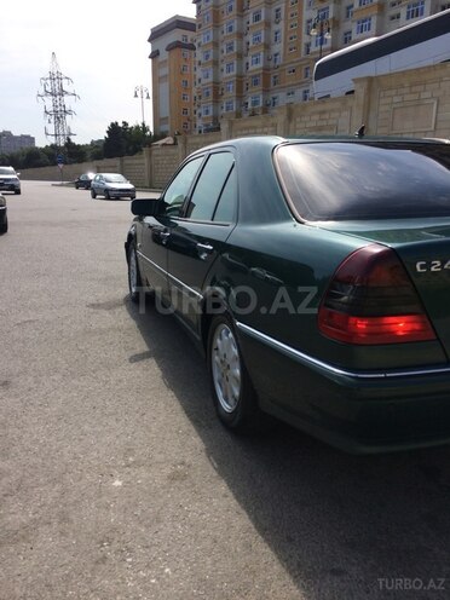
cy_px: 300
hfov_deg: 48.2
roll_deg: +1.4
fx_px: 503
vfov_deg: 61.7
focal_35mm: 29
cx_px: 225
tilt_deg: -13.9
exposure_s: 1/2283
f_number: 2.2
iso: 32
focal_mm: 4.15
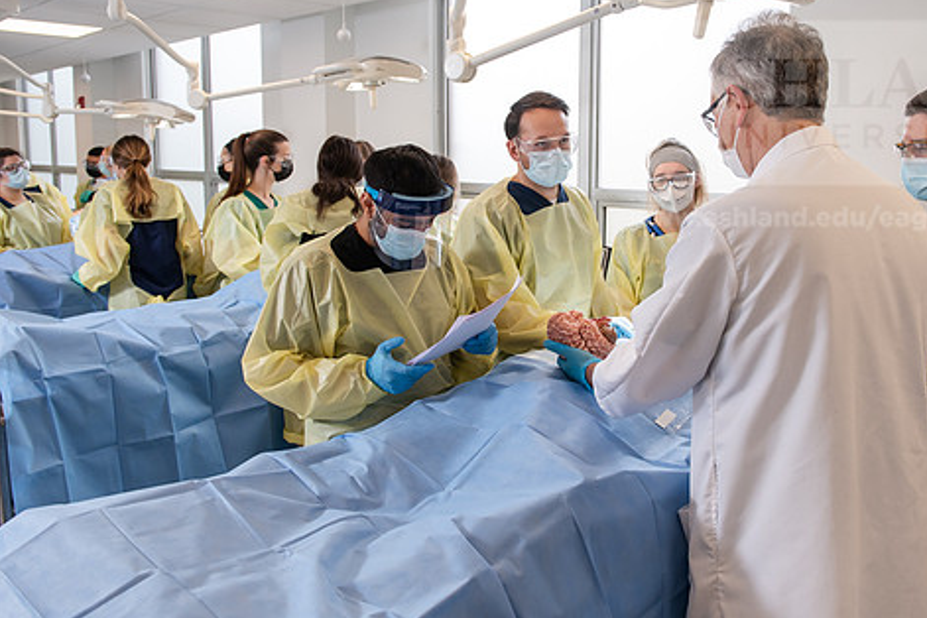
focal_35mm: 32
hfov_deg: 58.4
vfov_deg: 41.0
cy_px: 259
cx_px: 539
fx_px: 824
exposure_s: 1/200
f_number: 4.5
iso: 500
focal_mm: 26
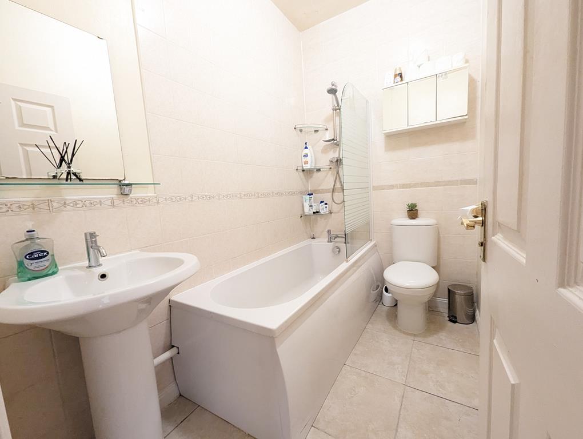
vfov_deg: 90.1
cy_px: 220
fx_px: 219
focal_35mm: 13
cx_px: 292
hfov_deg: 106.1
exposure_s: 1/38
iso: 1446
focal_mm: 1.95
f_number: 2.2
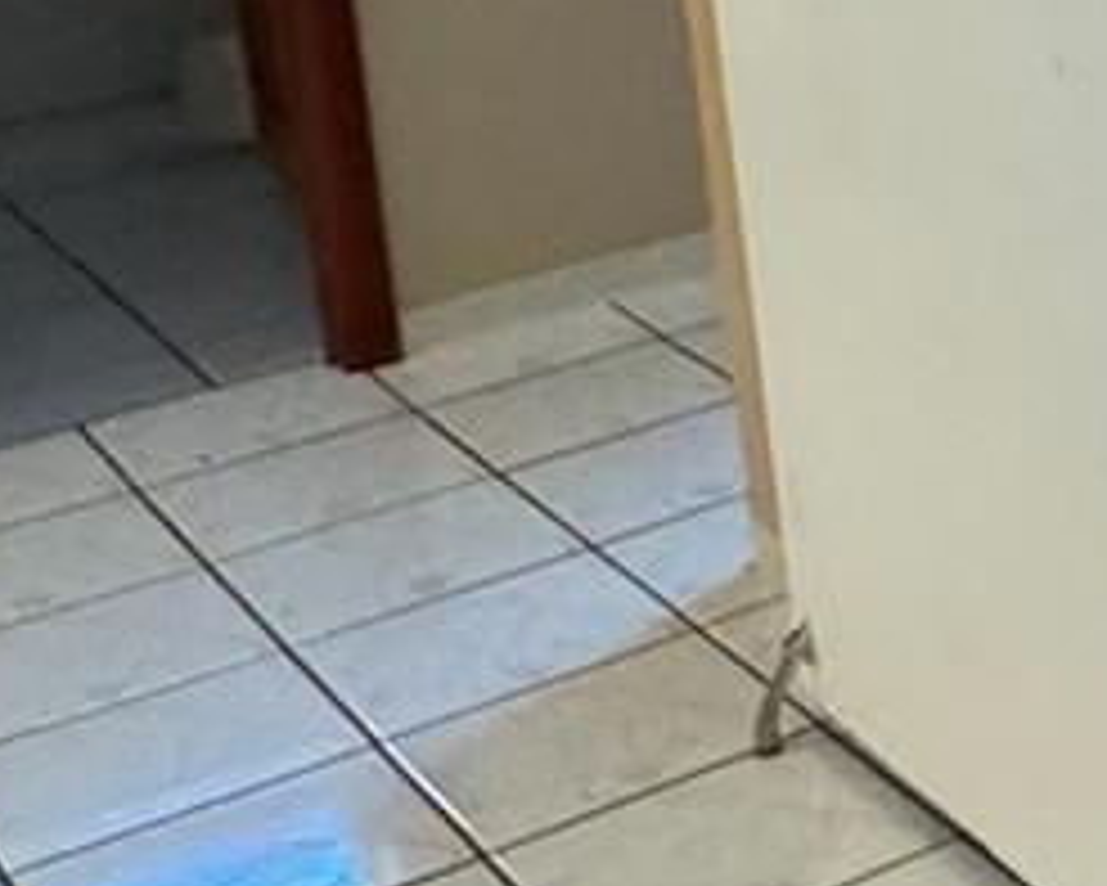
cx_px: 2030
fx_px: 2917
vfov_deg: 16.4
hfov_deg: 17.3
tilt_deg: -10.4
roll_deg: +1.5
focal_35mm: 89
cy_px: -234
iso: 800
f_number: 2.2
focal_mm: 2.22
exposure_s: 1/60
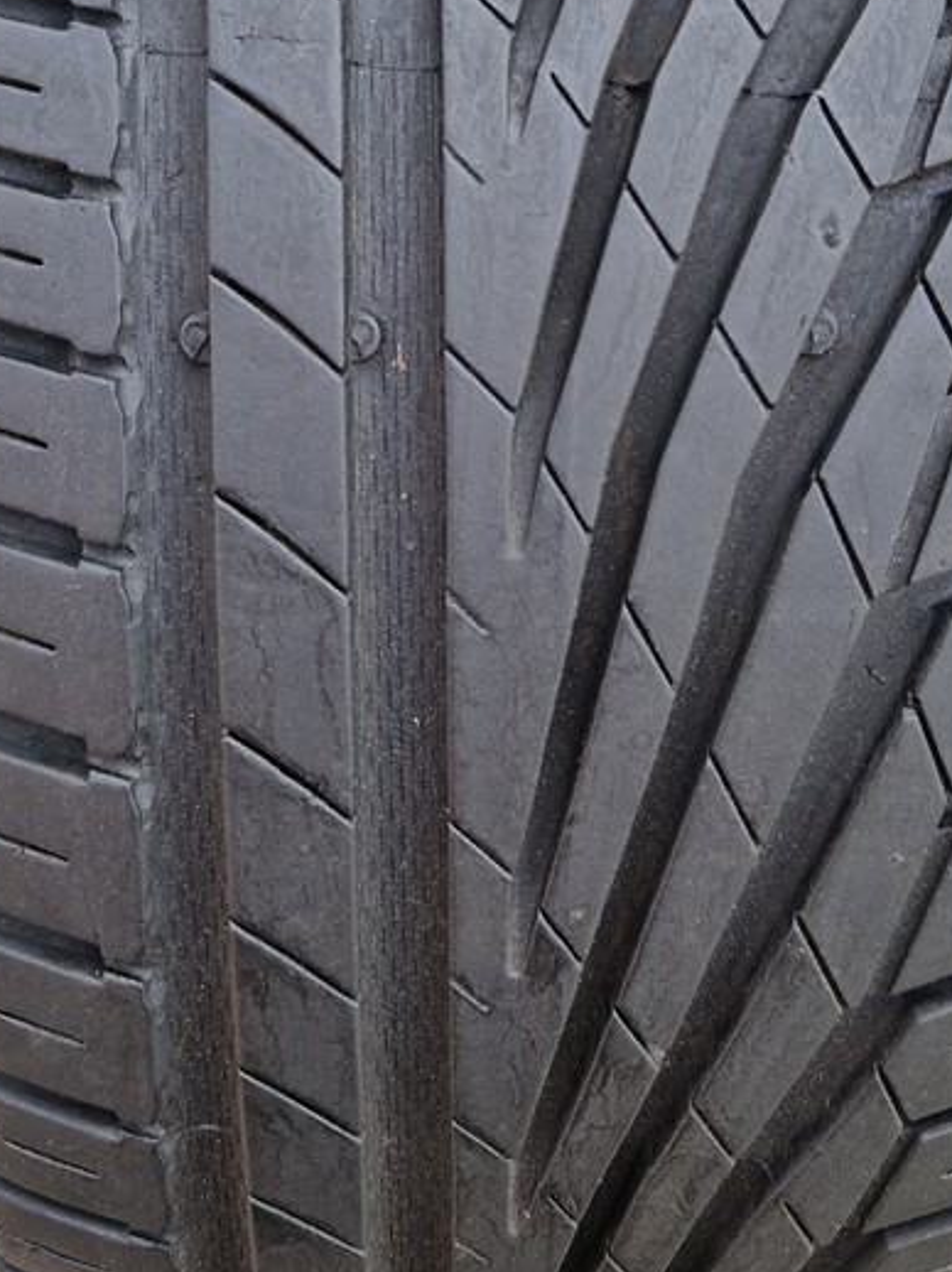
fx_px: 1762
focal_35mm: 48
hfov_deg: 30.2
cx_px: 528
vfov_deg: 38.3
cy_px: 265
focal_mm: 5.4
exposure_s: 1/207
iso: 50
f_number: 1.8
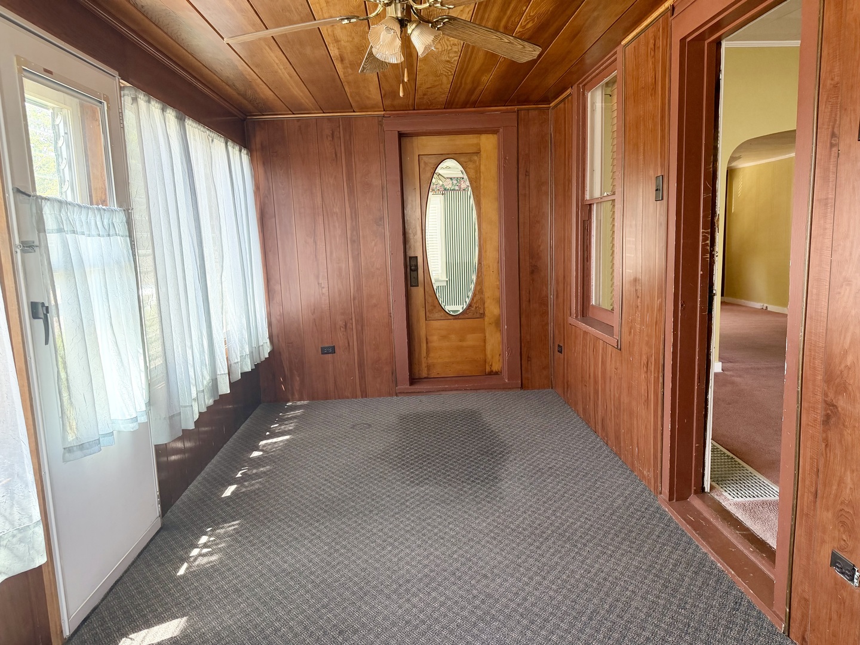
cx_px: 430
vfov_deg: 56.8
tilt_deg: -8.5
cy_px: 322
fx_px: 596
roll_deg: +2.7
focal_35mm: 24
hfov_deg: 71.6
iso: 200
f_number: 1.78
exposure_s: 1/153
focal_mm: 6.76
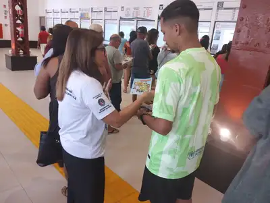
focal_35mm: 28
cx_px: 135
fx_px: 219
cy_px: 102
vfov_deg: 49.8
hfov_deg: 63.4
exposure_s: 1/30
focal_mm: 4.27
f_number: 1.8
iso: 613
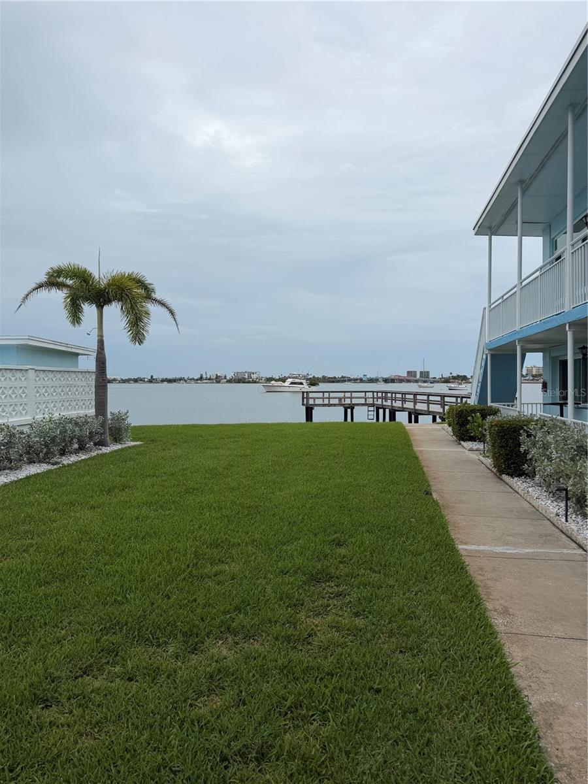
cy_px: 392
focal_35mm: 24
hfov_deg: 56.8
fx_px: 544
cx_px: 294
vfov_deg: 71.6
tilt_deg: -0.6
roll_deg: +2.0
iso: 80
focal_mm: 6.76
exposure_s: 1/3759
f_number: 1.78
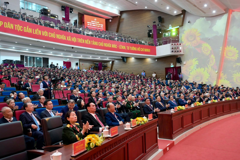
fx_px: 203
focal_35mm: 30
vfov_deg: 43.0
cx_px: 120
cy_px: 80
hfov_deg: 61.1
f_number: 4
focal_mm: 30.5
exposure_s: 1/60
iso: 800
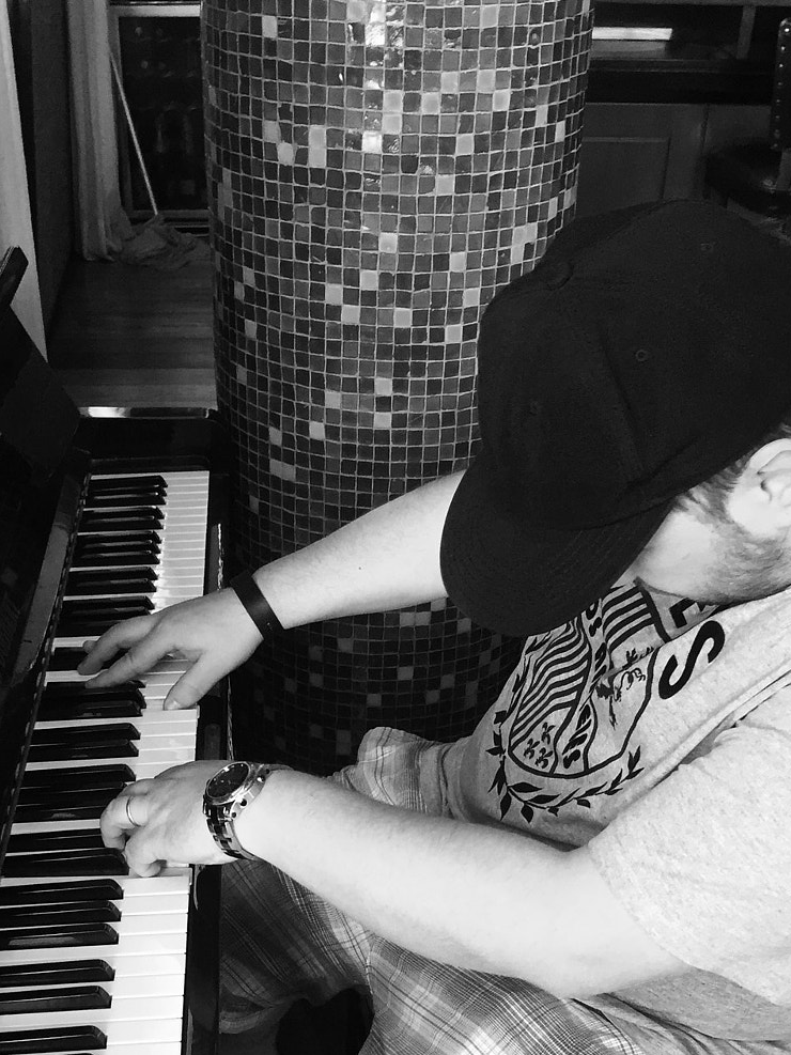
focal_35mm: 47
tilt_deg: -35.9
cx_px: 367
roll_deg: -1.6
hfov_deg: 30.9
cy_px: 804
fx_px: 1432
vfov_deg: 39.2
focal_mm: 4.15
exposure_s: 1/30
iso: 80
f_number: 2.2
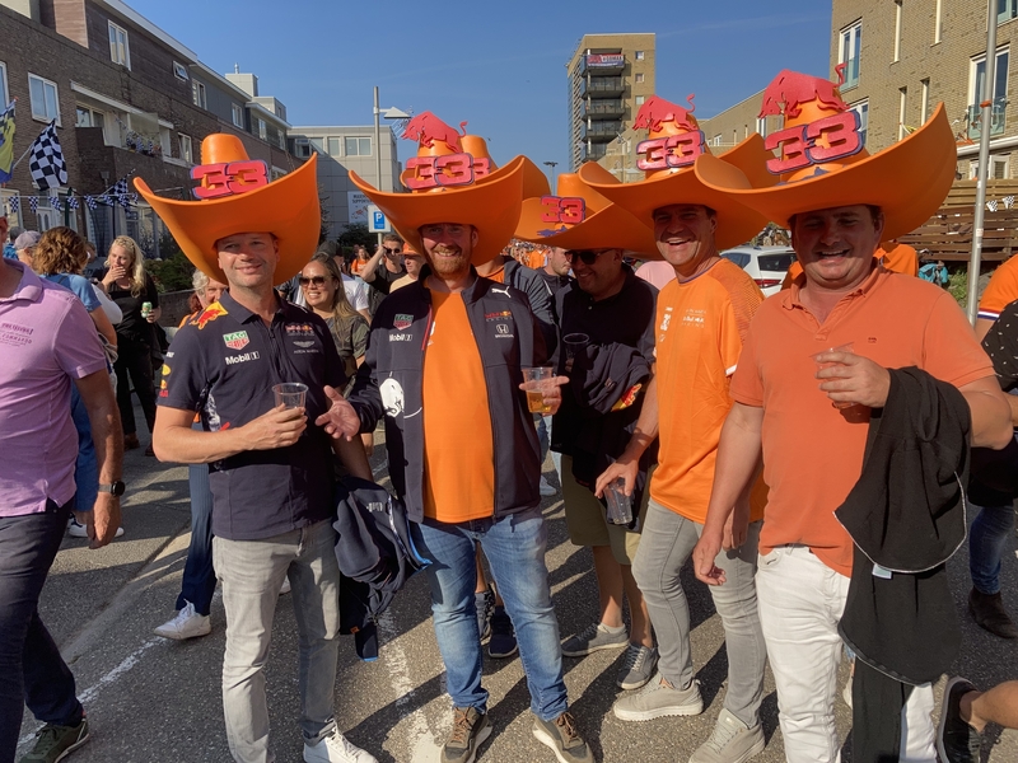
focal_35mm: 28
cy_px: 382
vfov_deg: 49.7
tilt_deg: -9.2
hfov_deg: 63.4
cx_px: 509
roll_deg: +0.9
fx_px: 823
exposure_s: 1/1263
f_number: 1.8
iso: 20
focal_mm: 3.99
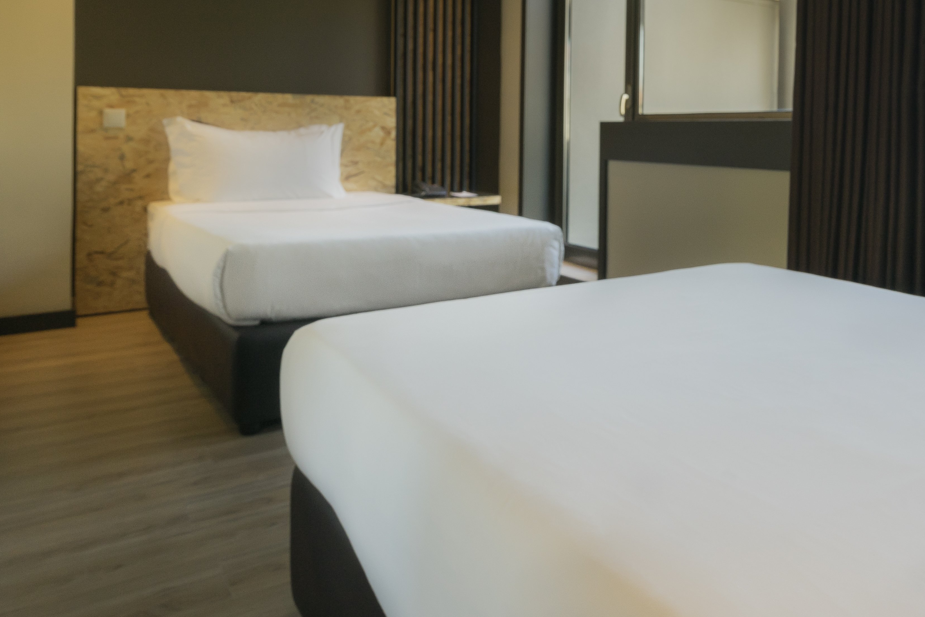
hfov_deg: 59.3
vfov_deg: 42.1
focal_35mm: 30
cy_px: 144
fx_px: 771
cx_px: 671
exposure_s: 1/125
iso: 200
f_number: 8
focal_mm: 17
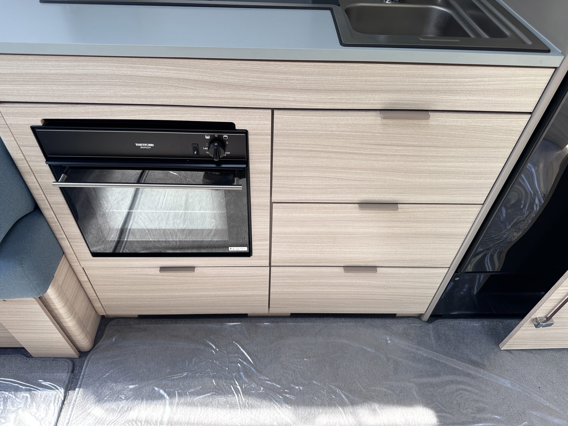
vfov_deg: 56.8
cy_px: 213
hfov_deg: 71.6
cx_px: 284
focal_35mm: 24
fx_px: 394
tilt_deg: -45.2
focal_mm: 6.86
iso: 64
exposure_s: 1/121
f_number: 1.78
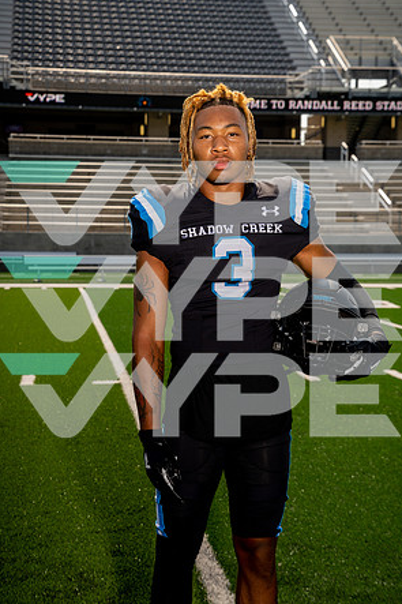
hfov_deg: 20.9
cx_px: 202
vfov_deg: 31.0
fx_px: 1090
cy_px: 300
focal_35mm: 65
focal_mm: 64
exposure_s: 1/250
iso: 100
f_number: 7.1
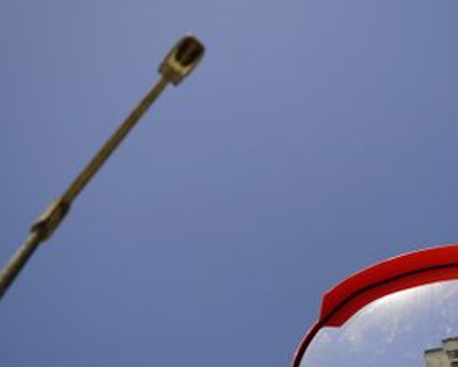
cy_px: 257
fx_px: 813
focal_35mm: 60
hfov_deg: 31.1
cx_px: 324
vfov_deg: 25.2
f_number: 1.7
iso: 100
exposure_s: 1/8000
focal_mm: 35
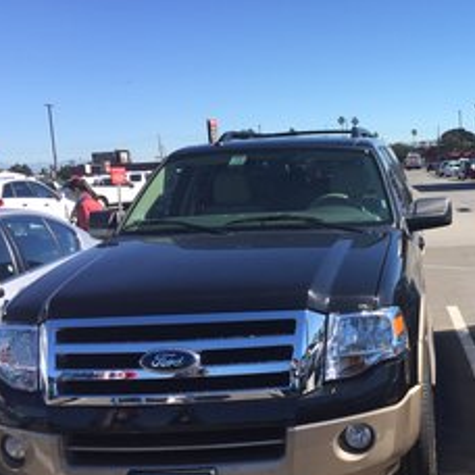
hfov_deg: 36.0
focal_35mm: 45
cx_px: 394
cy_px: 244
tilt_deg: -5.7
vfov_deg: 37.5
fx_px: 699
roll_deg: +2.3
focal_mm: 4.15
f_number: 2.2
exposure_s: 1/1319
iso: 32
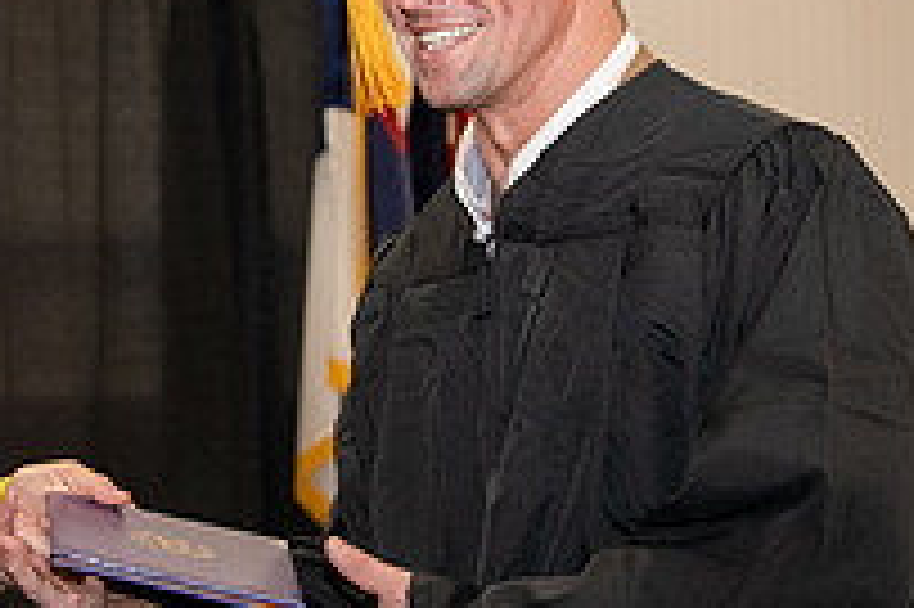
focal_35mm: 200
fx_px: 5074
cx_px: 68
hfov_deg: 10.2
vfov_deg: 6.9
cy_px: 263
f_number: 5
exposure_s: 1/200
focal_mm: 70
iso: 2000
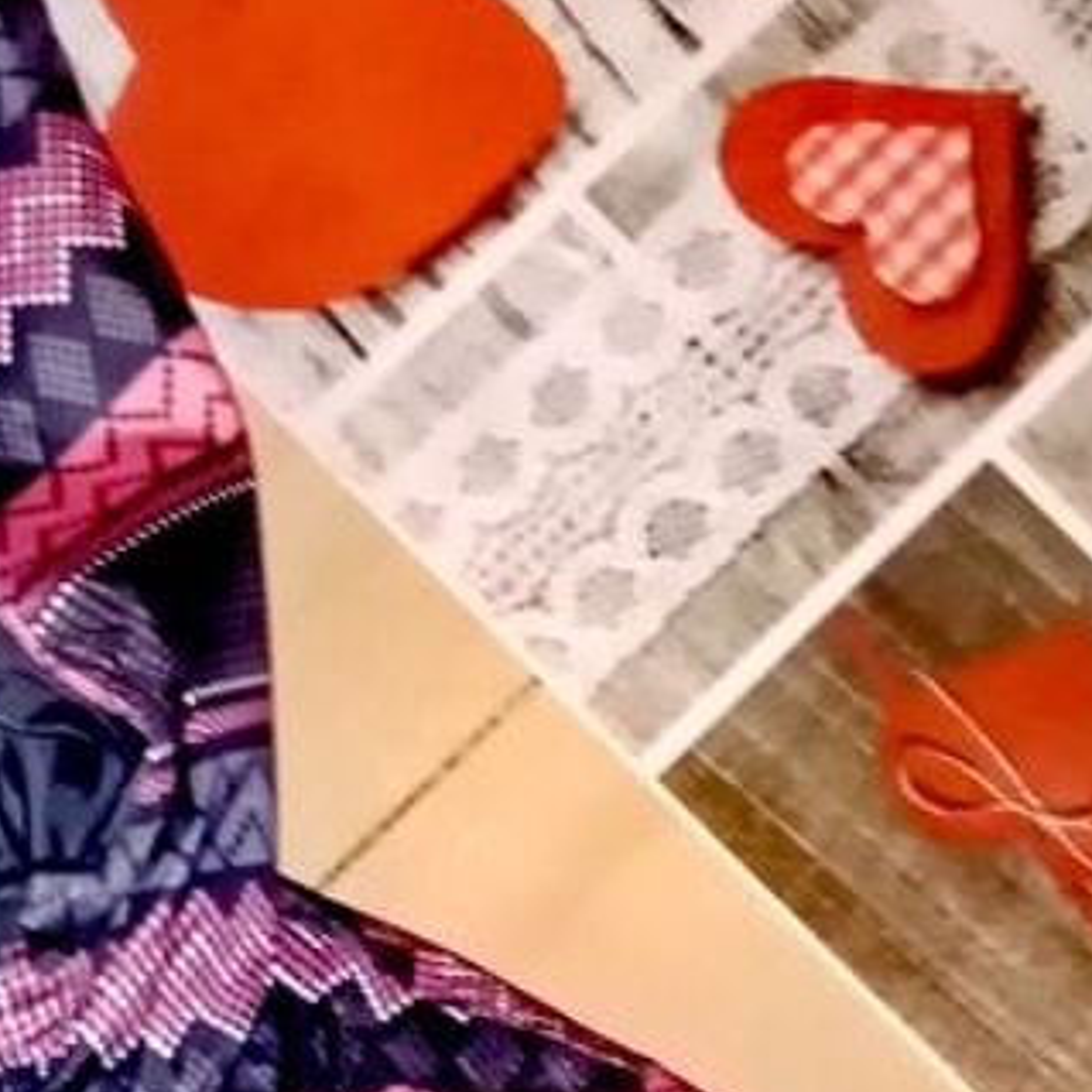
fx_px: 3426
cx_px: -175
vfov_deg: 15.5
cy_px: 1970
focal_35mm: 96
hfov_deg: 17.4
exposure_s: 1/25
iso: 742
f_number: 1.8
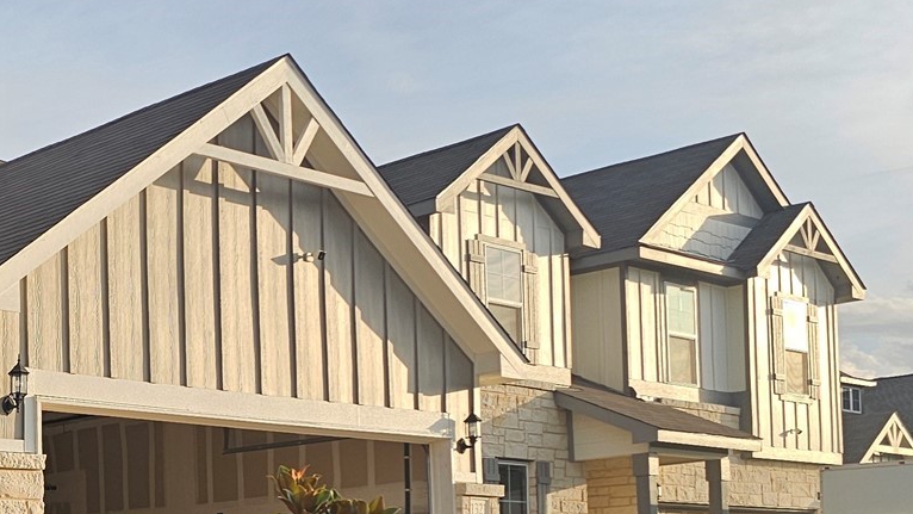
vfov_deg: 17.3
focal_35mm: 67
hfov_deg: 28.3
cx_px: -120
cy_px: 595
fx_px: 1622
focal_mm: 6.3
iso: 20
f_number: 1.7
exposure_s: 1/1024
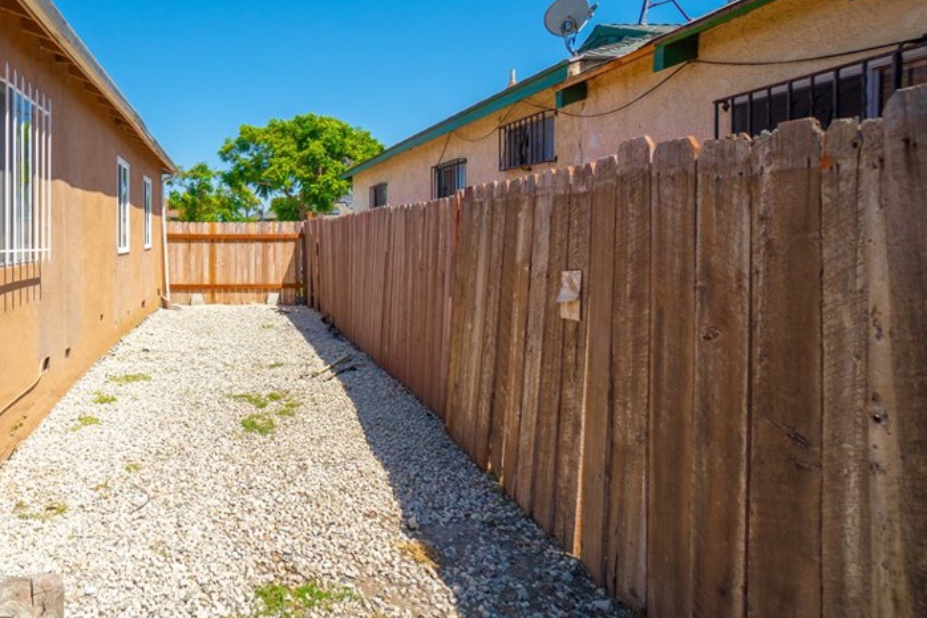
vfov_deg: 56.6
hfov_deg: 73.8
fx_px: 566
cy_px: 234
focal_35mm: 22
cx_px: 248
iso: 100
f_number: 7.1
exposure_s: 1/500
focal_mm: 10
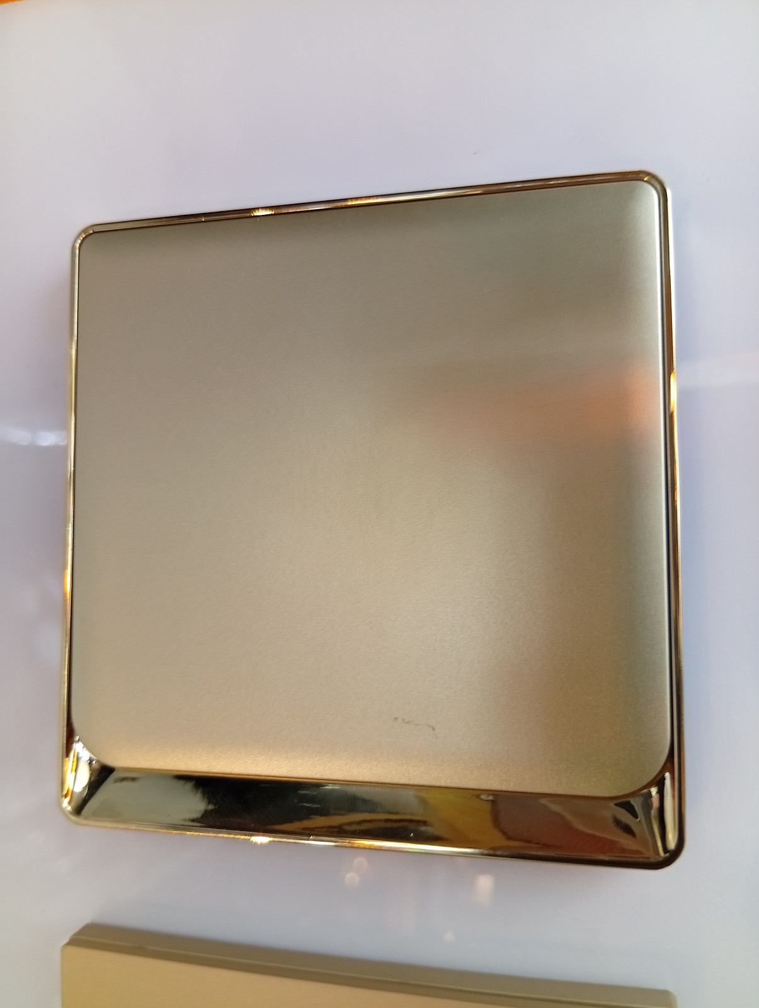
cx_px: 380
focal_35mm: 27
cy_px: 504
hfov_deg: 51.5
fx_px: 787
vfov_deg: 65.2
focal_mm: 3.84
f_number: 1.8
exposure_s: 1/50
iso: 80
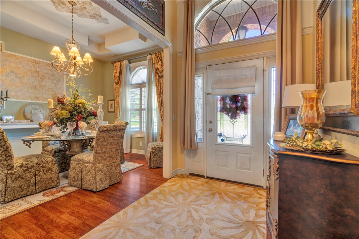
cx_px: 180
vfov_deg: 73.7
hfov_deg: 96.7
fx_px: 160
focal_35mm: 16
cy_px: 120
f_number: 7.1
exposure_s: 1/1.67
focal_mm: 16
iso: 80
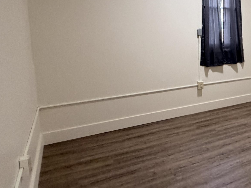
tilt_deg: -5.7
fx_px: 268
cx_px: 295
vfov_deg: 37.9
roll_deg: -2.3
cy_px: 53
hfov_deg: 38.4
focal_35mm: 37
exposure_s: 1/60
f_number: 2.2
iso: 320
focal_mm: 2.22
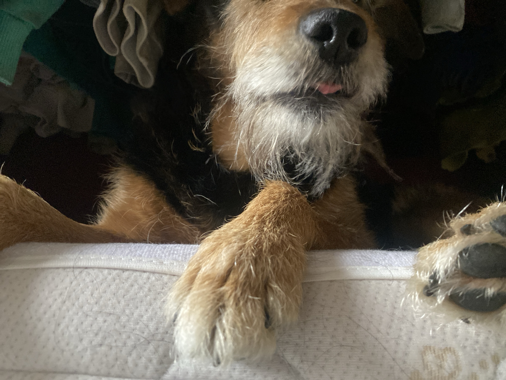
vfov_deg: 53.1
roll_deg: -2.0
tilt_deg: +20.9
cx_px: 253
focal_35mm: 26
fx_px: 380
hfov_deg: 67.3
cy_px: 190
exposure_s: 1/30
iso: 1000
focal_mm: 4.25
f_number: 1.8
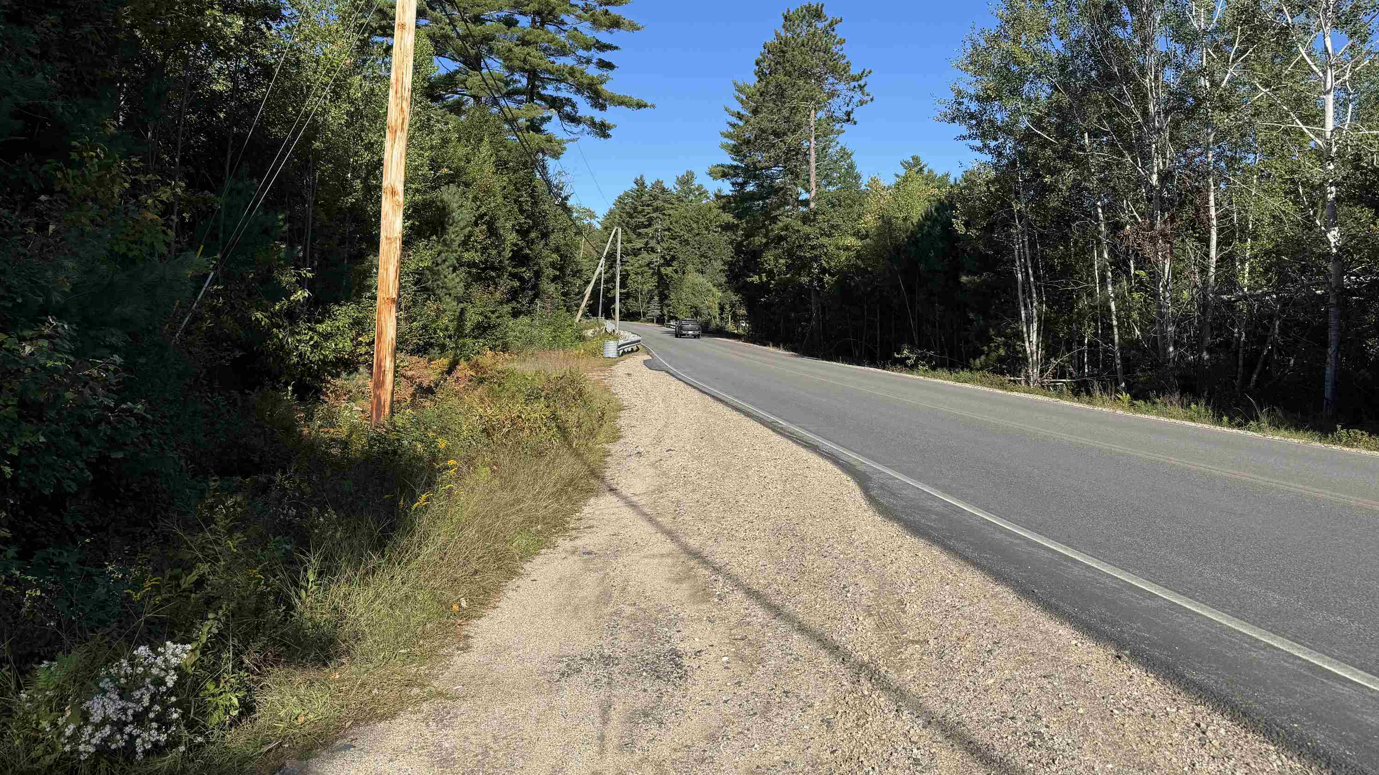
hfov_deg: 69.9
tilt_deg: +3.4
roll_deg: -2.0
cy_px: 256
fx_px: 987
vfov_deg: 42.3
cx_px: 693
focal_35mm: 27
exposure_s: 1/3597
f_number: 1.78
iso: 80
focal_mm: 6.76
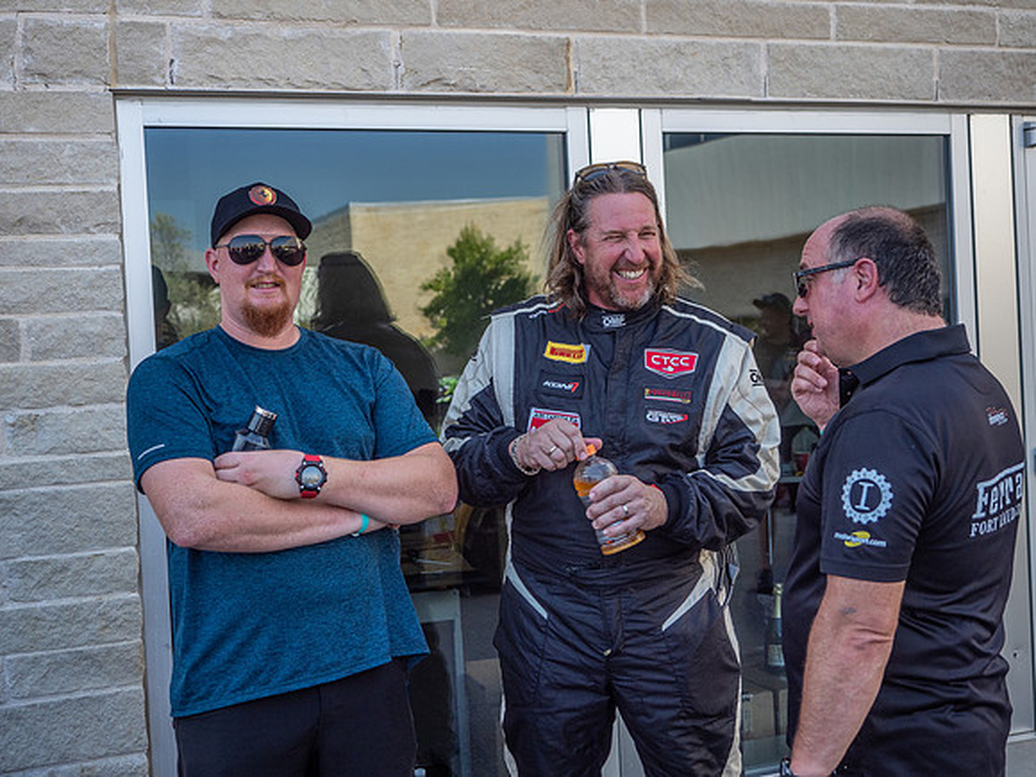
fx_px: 1437
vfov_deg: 30.3
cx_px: 518
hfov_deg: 39.7
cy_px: 388
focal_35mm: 48
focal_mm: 24
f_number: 2.8
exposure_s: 1/1000
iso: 200
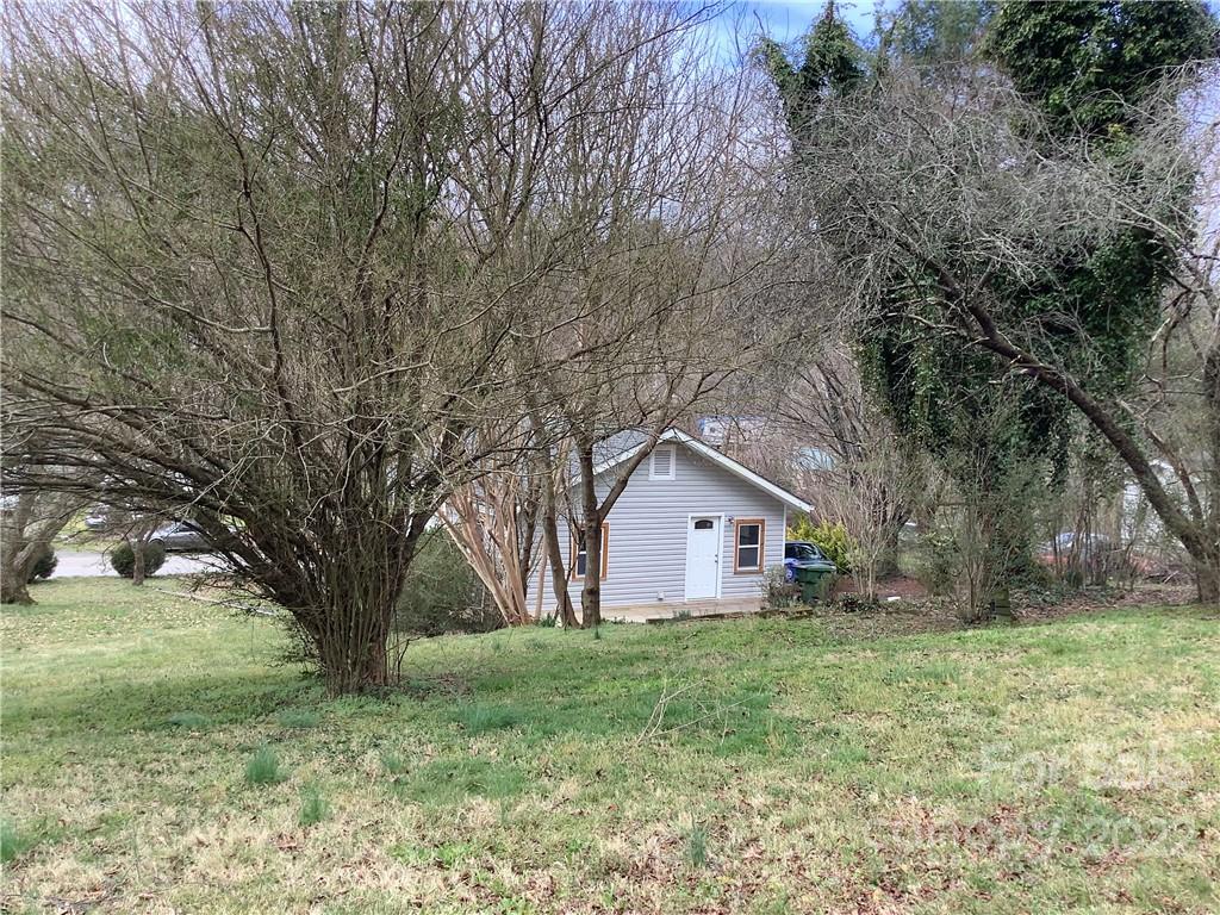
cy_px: 458
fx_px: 1093
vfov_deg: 45.4
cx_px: 610
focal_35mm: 31
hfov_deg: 58.4
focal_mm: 3.3
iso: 25
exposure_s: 1/124
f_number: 2.4
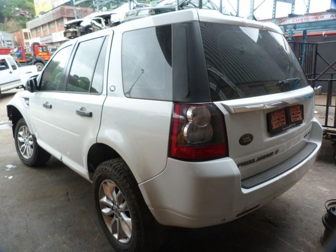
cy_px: 126
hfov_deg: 69.4
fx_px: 243
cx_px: 168
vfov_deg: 54.9
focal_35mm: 25
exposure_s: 1/125
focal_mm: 4.5
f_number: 2.8
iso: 80
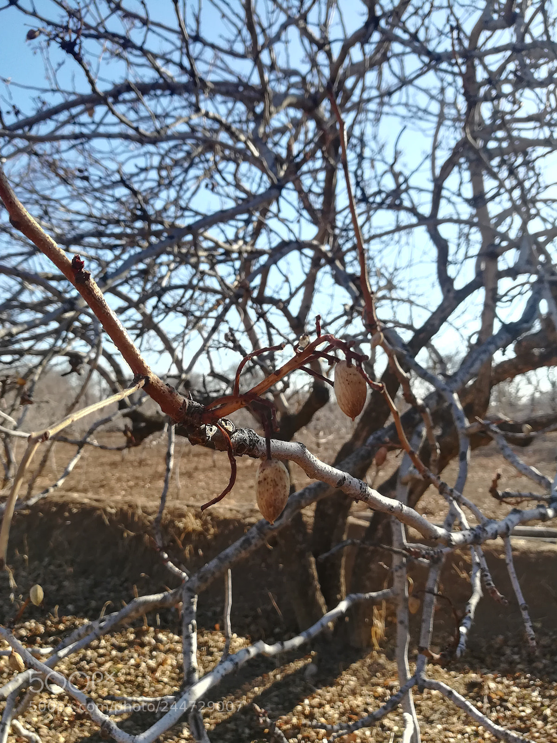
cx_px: 278
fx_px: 558
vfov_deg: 67.3
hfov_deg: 53.1
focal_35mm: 26
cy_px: 372
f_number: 2.2
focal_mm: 3.83
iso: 50
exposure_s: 1/248
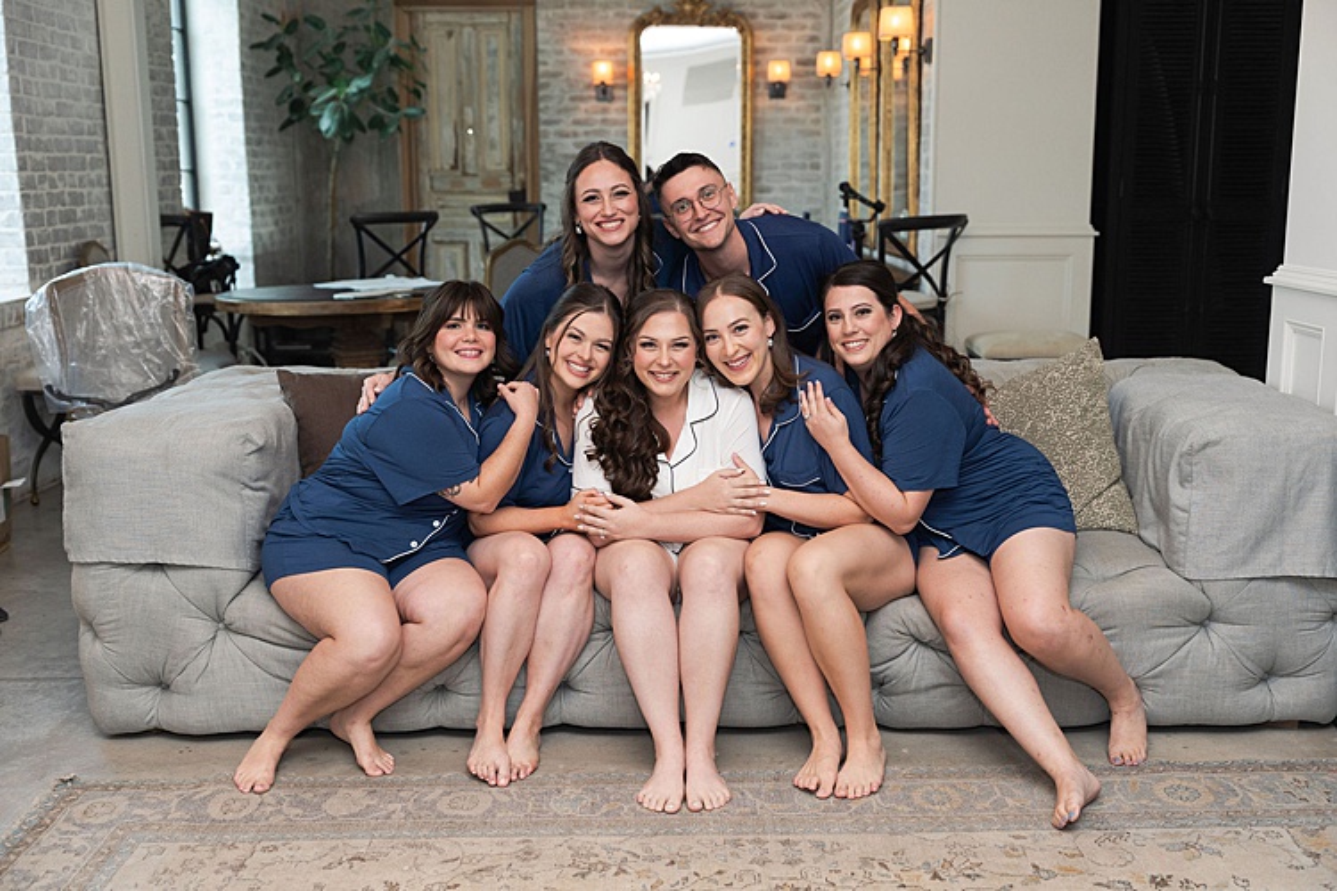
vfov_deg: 36.1
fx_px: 1369
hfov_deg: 52.1
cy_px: 446
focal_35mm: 37
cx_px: 668
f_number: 2.5
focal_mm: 36
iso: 500
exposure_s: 1/250
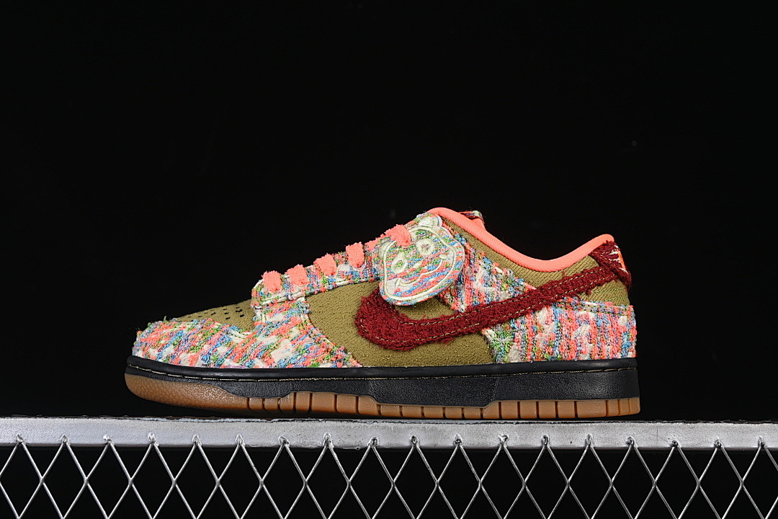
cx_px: 389
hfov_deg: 27.0
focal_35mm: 75
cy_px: 260
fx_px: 1621
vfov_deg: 18.2
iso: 160
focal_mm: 50
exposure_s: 1/80
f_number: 8
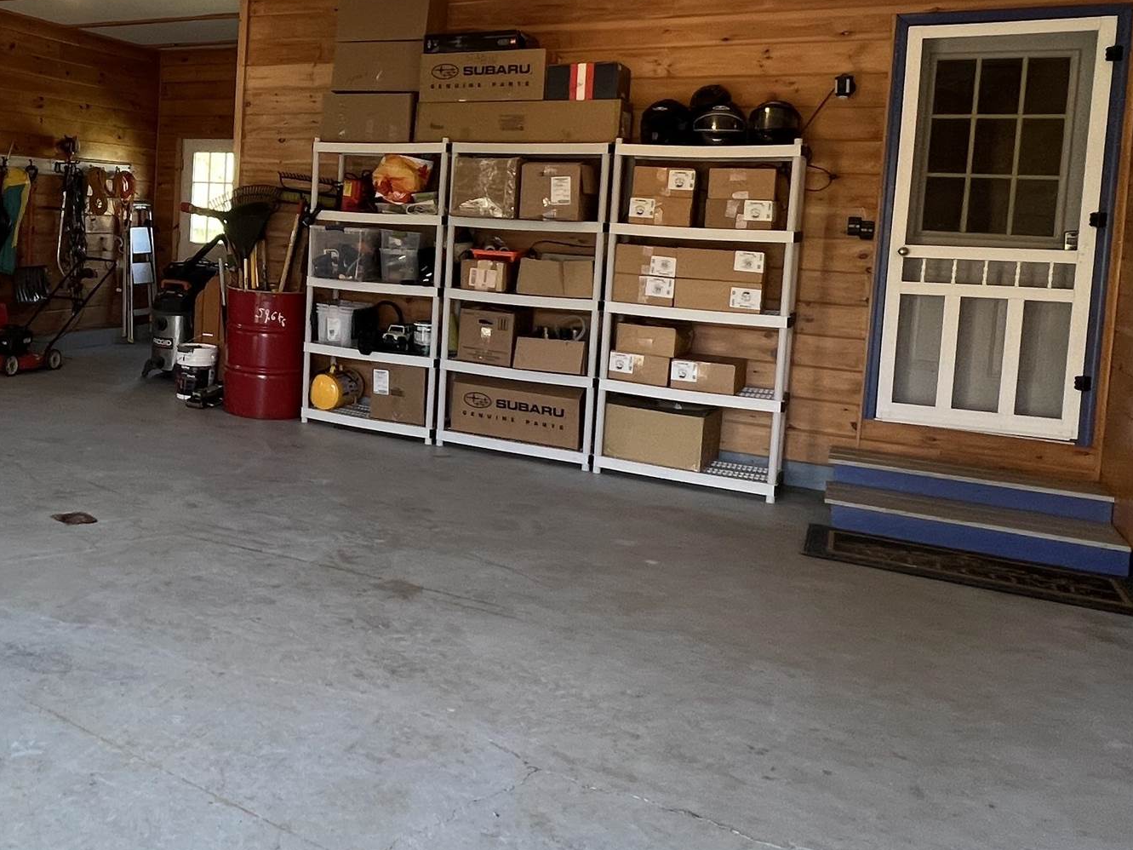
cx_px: 175
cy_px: 261
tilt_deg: -3.7
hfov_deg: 54.4
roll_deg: -2.3
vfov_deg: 45.8
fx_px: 982
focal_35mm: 30
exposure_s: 1/60
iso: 125
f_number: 1.8
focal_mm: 1.57
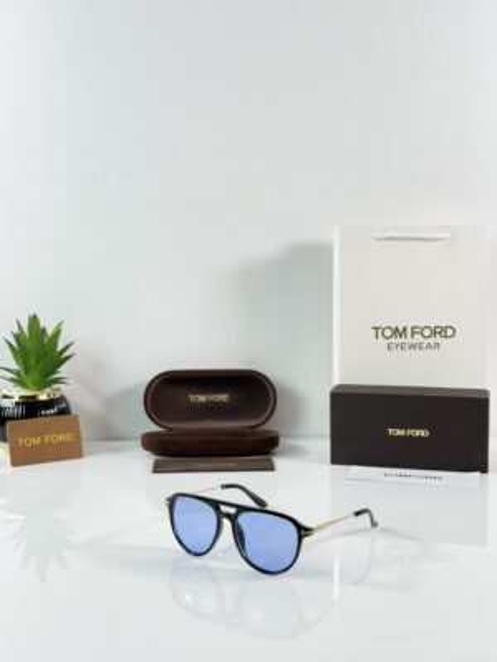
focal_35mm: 48
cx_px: 248
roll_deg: +0.6
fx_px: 919
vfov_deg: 39.7
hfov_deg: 30.3
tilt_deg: -7.0
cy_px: 331
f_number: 1.78
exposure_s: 1/100
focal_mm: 6.86
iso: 64
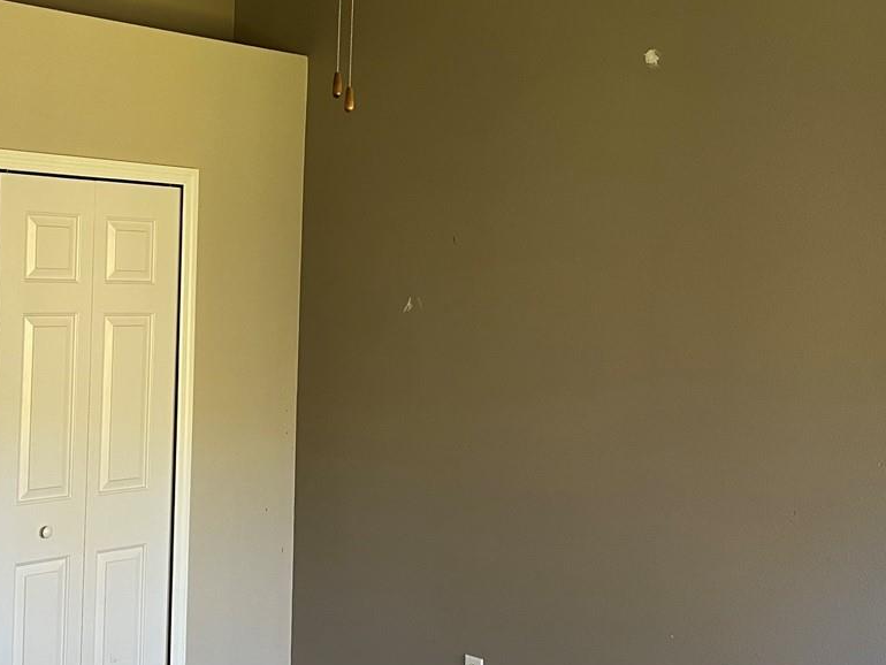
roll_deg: -1.3
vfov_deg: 27.0
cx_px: 205
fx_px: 1383
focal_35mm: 54
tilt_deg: -0.8
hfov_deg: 34.7
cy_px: 285
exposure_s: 1/90
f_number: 1.5
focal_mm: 5.7
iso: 125
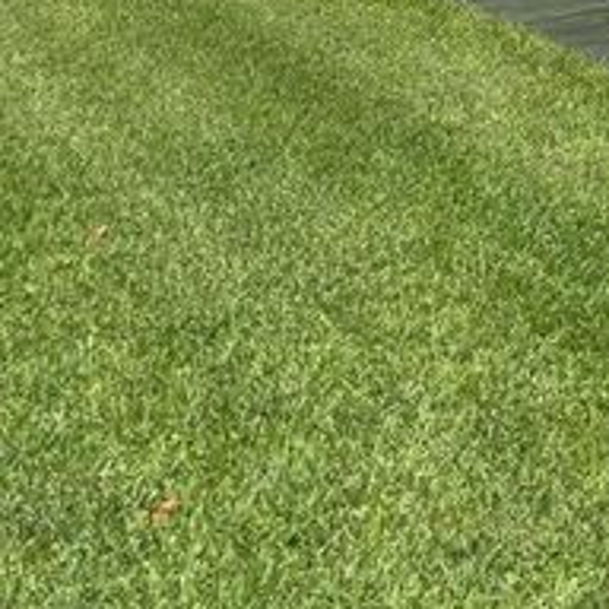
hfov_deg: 20.2
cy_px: -341
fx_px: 1592
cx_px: 739
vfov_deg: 18.7
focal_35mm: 80
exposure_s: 1/5618
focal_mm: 5.96
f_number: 1.6
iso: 50
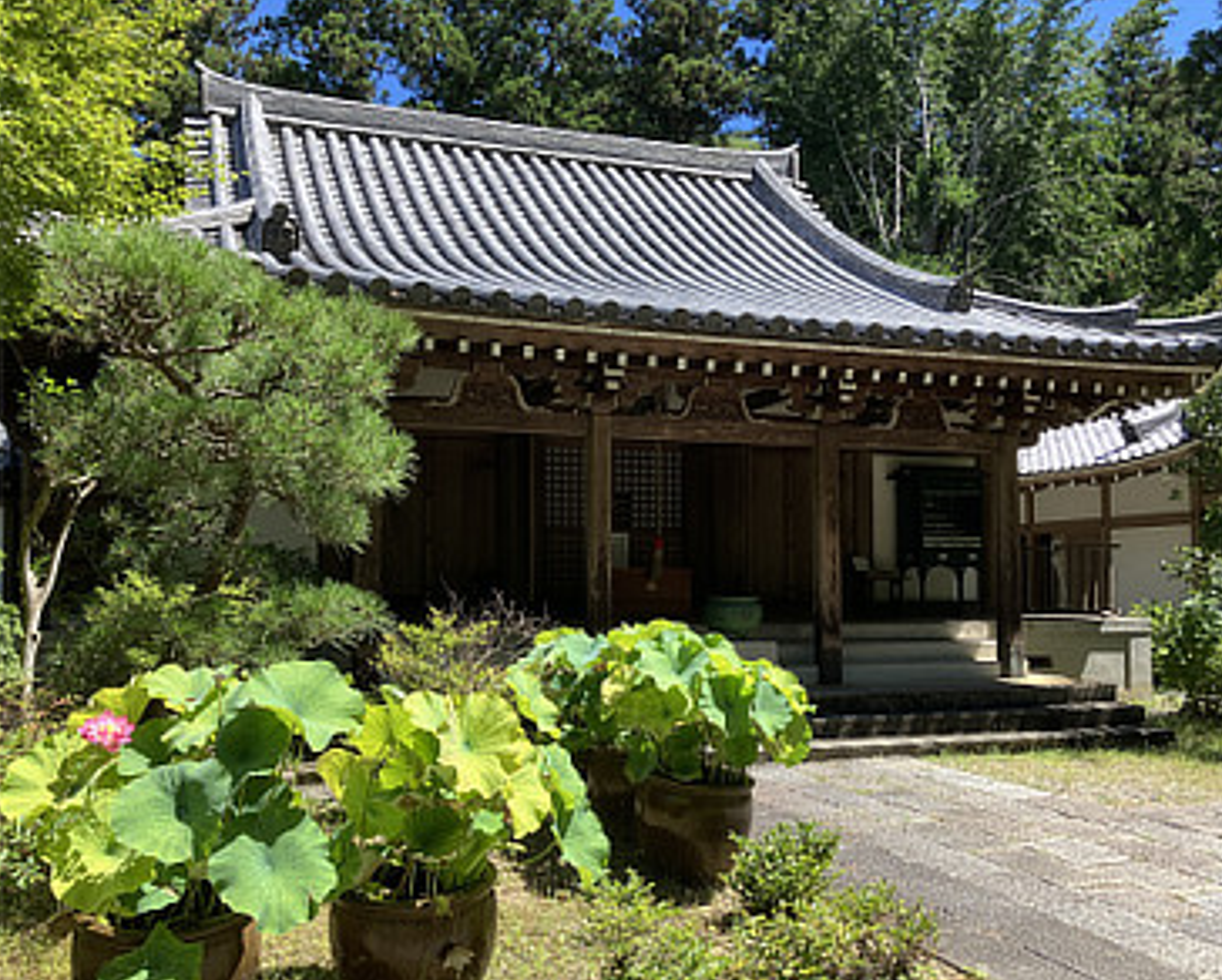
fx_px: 1086
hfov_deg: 58.6
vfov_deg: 48.6
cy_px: 493
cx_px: 668
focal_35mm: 30
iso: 32
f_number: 1.8
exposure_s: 1/796
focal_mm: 4
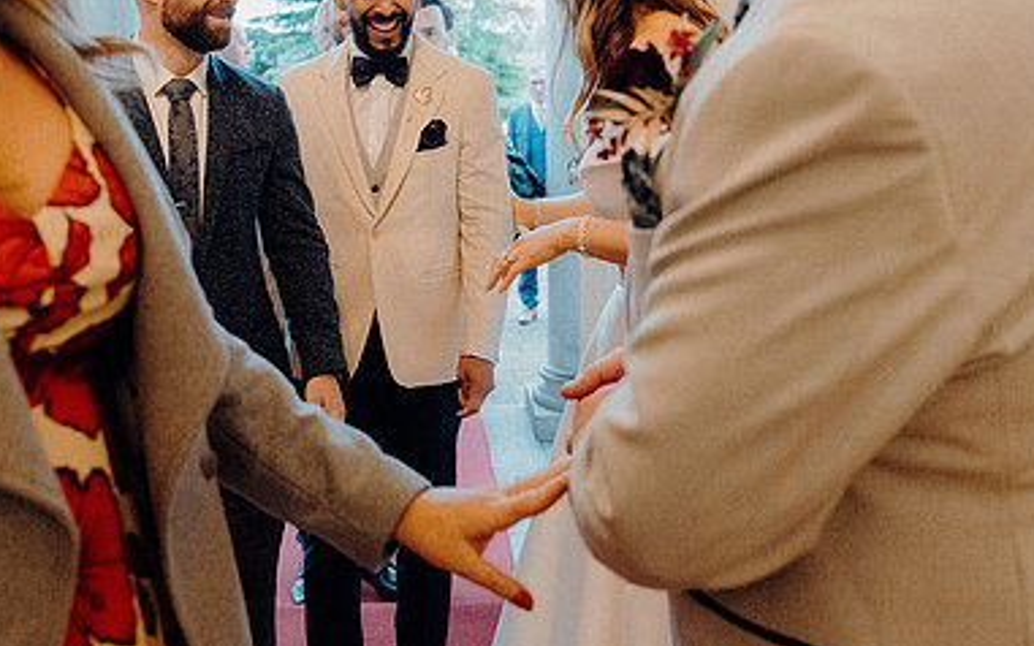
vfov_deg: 28.1
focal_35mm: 45
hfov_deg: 44.0
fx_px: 1268
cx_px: 380
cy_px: 148
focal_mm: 29
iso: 4000
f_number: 3.5
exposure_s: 1/200
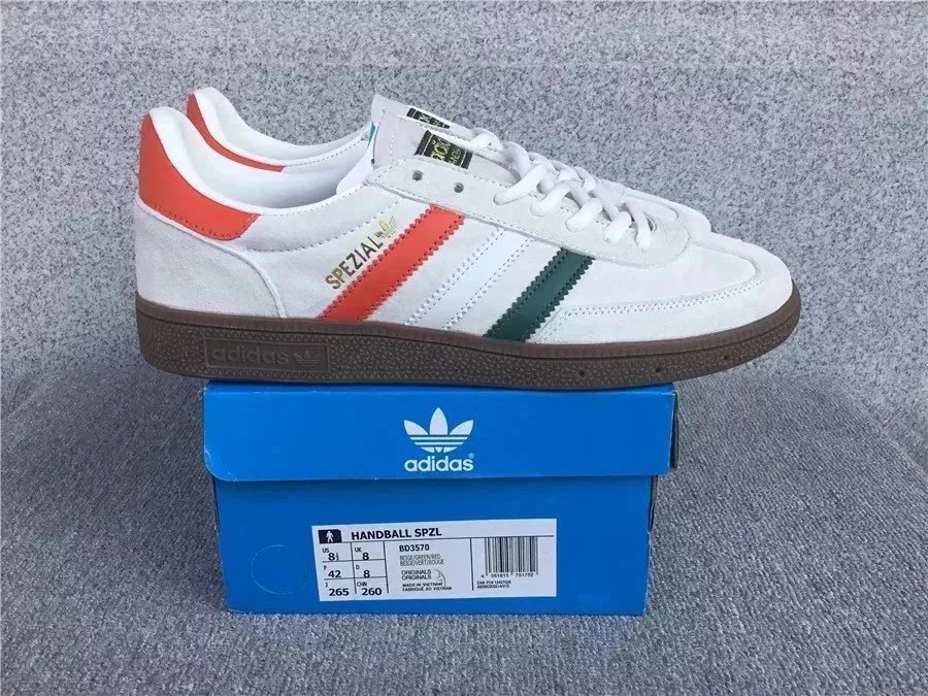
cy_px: 348
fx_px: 831
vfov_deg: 45.4
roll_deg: +0.0
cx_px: 464
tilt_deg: -20.2
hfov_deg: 58.4
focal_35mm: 31
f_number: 2.4
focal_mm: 3.3
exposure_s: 1/522
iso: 25
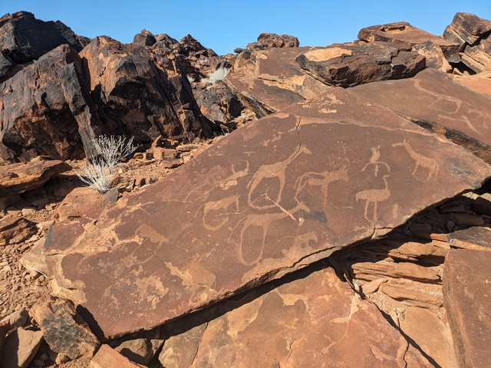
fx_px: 355
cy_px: 184
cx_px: 246
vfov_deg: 54.9
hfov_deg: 69.4
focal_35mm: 25
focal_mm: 5.43
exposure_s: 1/1776
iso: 57
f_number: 1.89
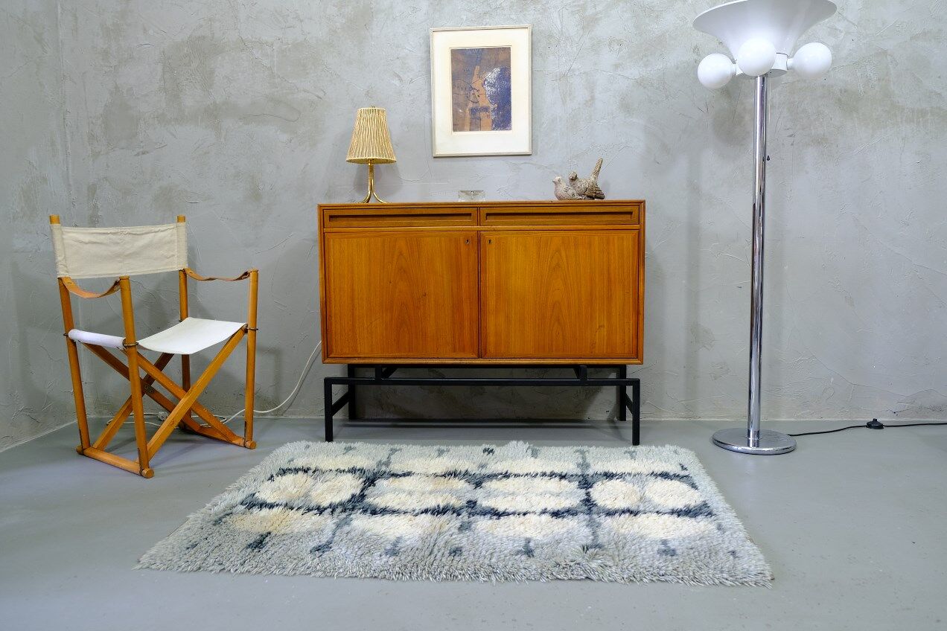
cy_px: 316
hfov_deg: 67.4
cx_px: 474
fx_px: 710
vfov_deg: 47.9
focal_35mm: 27
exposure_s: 1/26
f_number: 2.8
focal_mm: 18
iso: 400
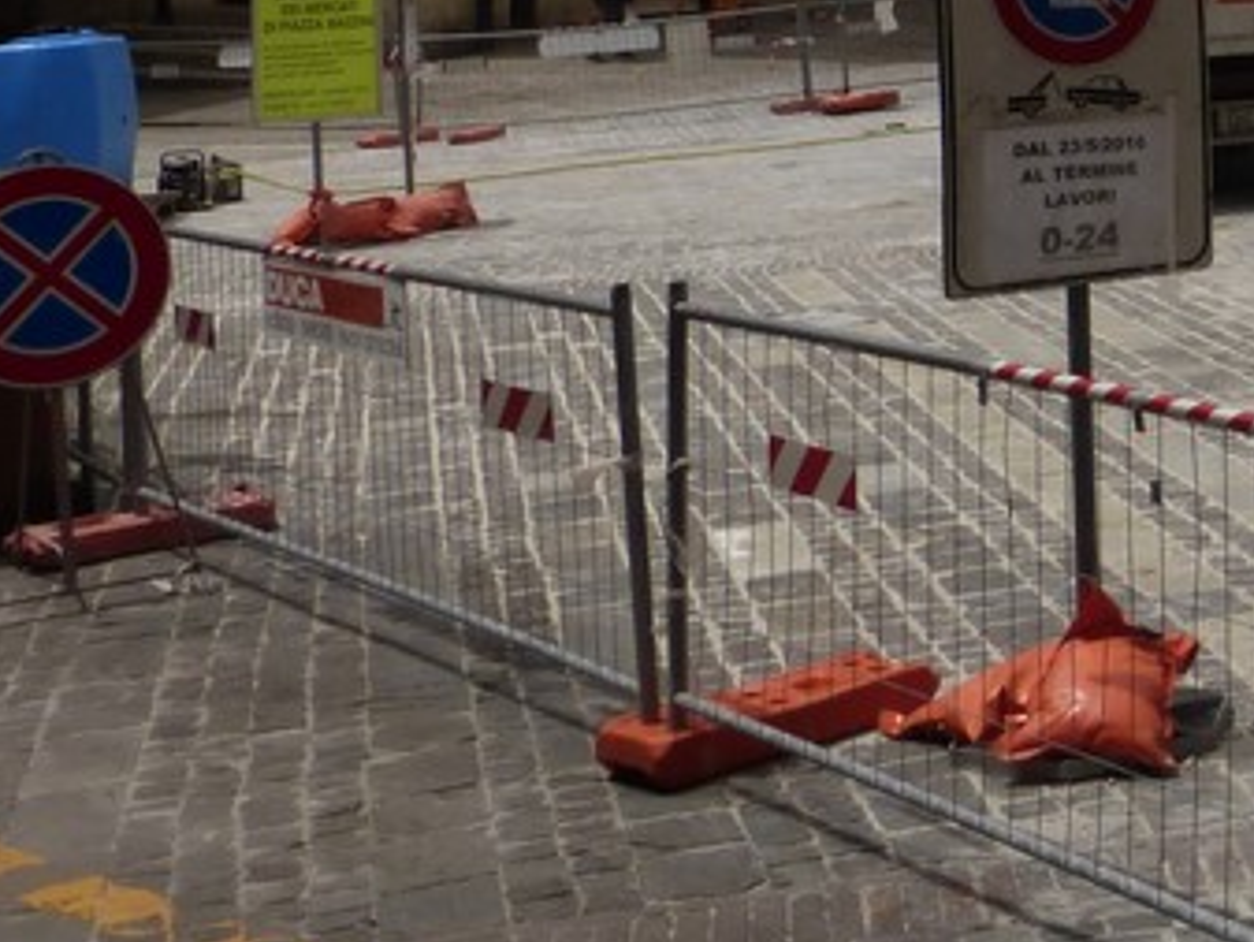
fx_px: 2754
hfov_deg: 22.5
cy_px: -272
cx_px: 1689
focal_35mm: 76
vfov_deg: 18.1
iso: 100
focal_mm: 4.3
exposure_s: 1/1300
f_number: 4
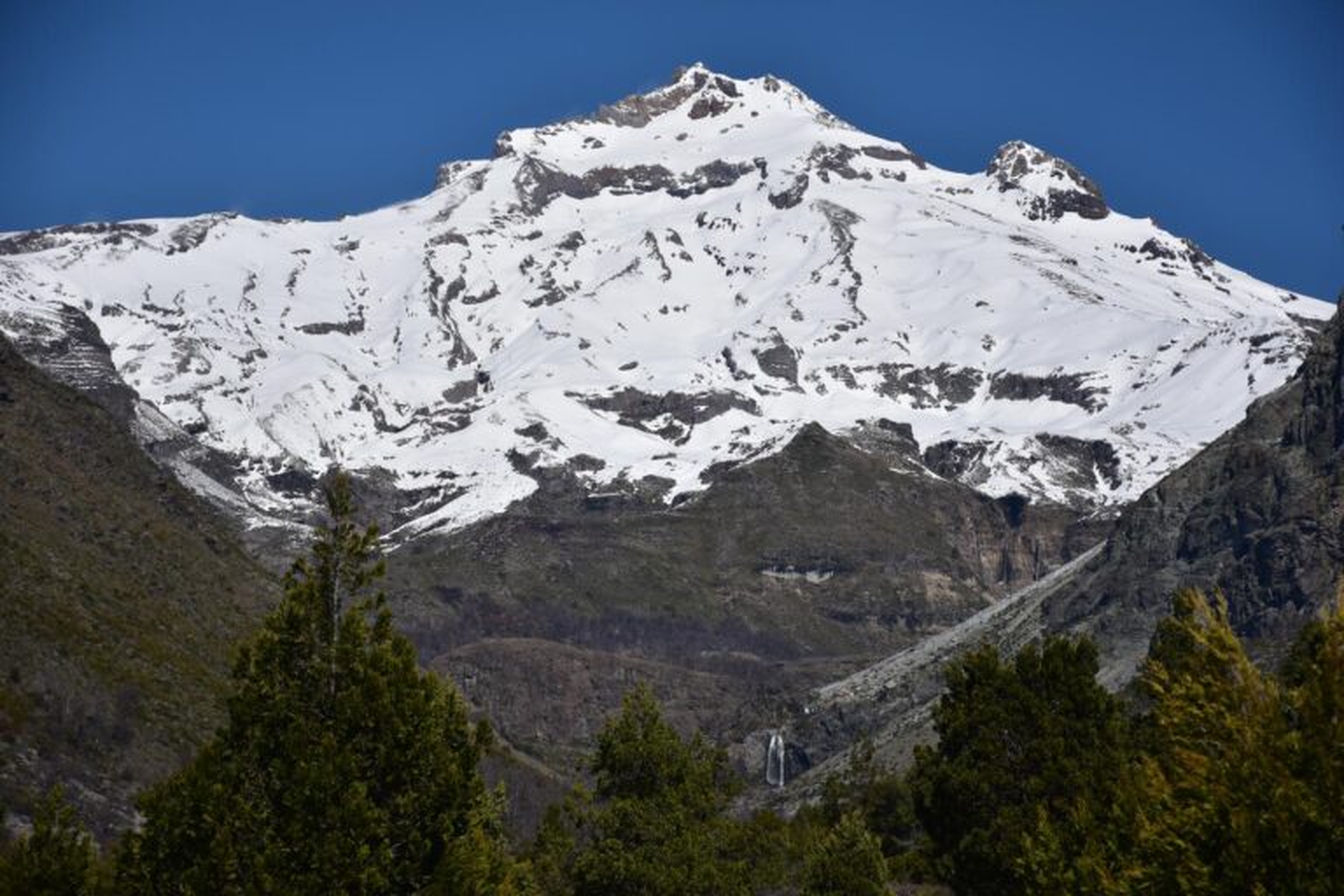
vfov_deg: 13.0
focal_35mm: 105
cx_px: 672
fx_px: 3920
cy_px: 448
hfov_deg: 19.5
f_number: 5
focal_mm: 70
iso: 100
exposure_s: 1/1600
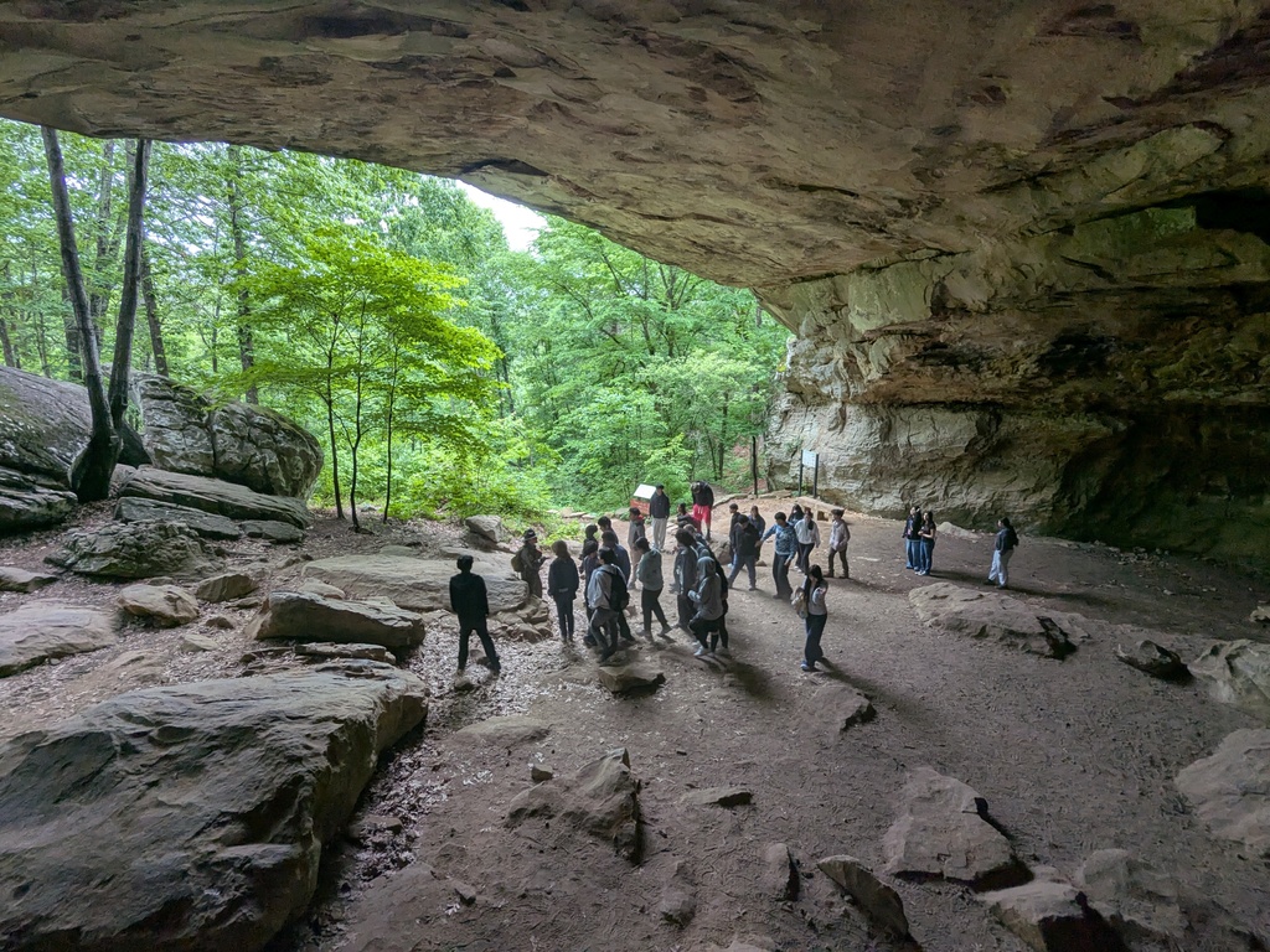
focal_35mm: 16
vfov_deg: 78.1
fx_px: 587
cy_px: 476
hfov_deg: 94.5
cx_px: 635
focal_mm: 2.35
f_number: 2.2
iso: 75
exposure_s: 1/60
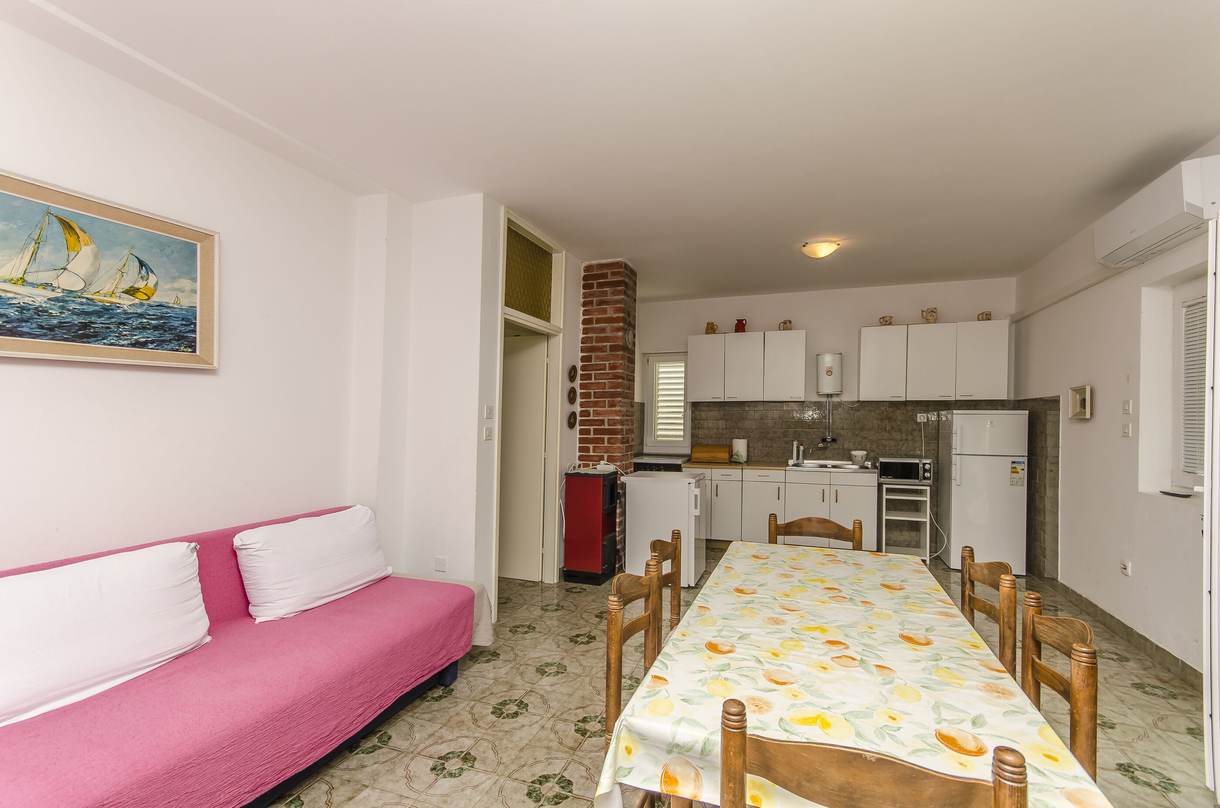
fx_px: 507
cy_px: 404
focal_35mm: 15
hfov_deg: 100.5
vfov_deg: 77.1
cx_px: 610
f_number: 7.1
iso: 100
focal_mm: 10
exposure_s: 1/160
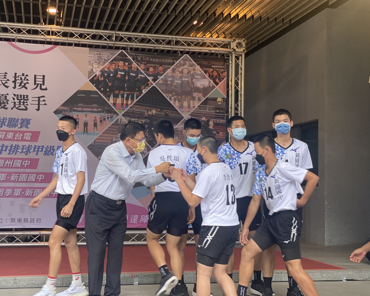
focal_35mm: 58
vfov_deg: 26.2
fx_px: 635
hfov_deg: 32.5
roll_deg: -0.9
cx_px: 189
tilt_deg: +4.3
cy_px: 140
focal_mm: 6
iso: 100
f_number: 2
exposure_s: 1/120
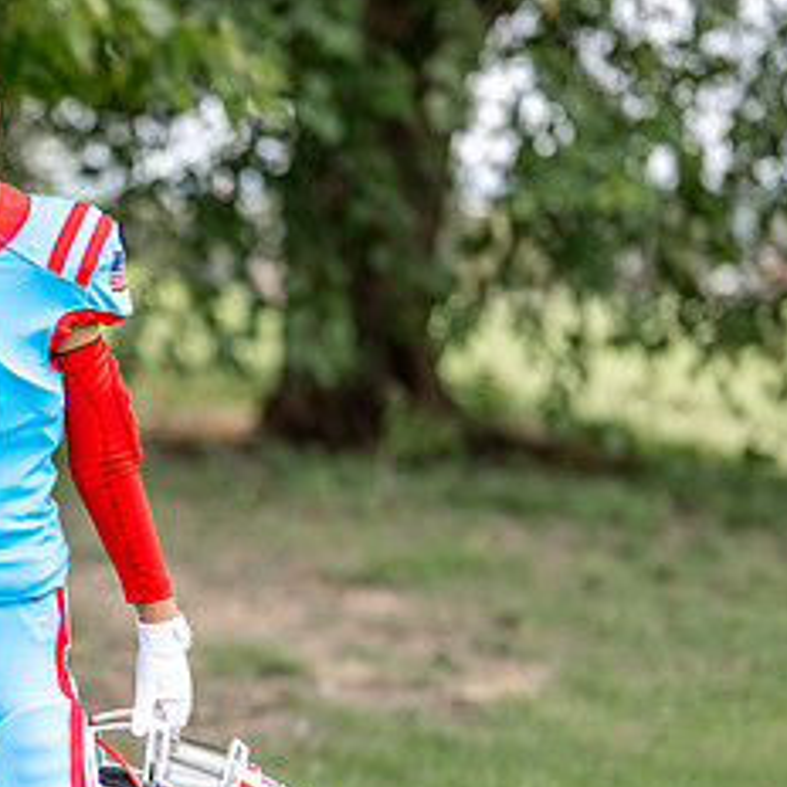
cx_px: 40
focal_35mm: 144
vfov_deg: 12.1
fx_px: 3704
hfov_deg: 12.0
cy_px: 529
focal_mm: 50
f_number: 1.2
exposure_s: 1/2500
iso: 100
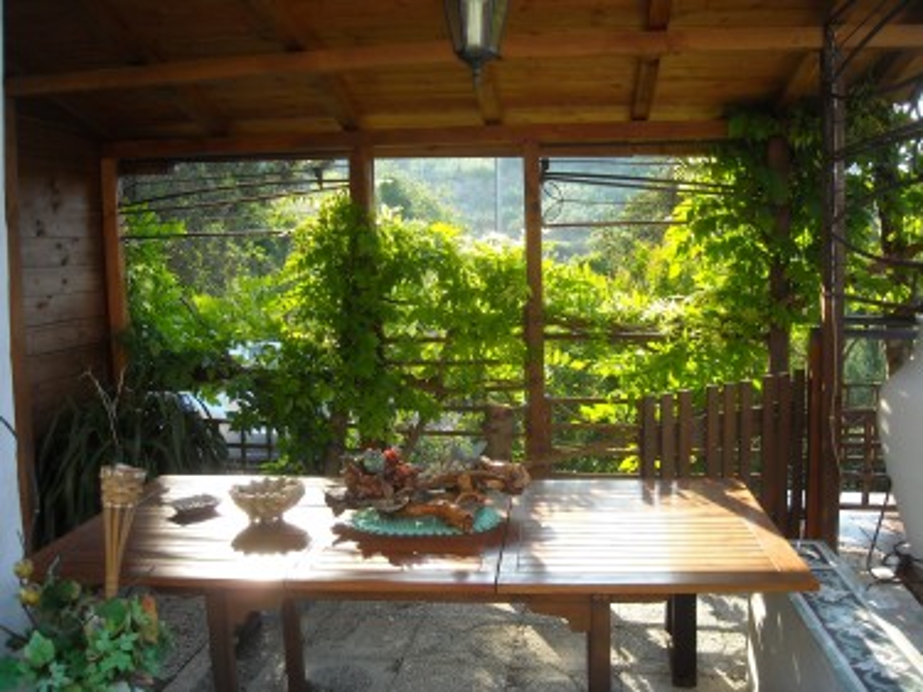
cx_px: 462
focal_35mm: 35
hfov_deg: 52.6
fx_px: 933
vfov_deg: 40.7
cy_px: 346
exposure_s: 1/154
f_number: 2.8
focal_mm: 5.7
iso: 64
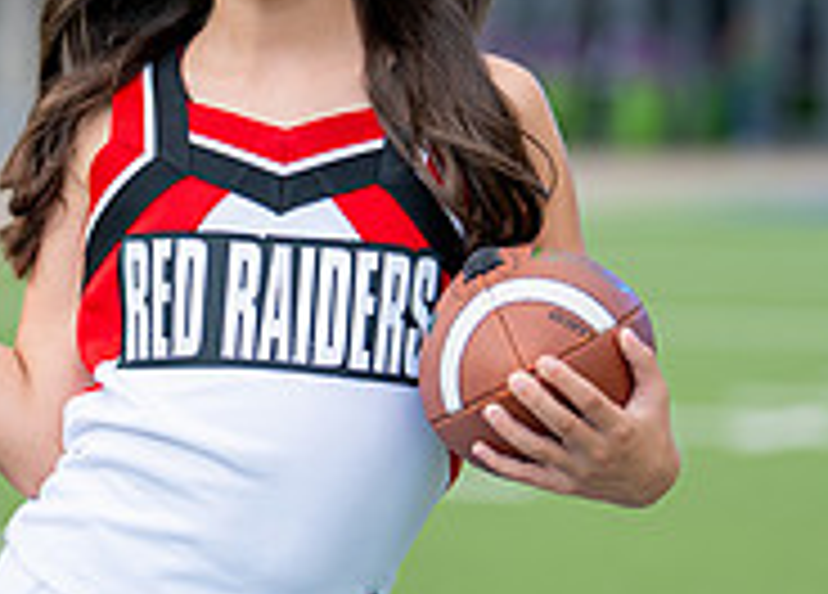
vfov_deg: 7.8
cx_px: 338
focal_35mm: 186
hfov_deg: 10.8
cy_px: 171
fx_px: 4380
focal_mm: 50
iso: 160
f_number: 1.2
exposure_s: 1/1250
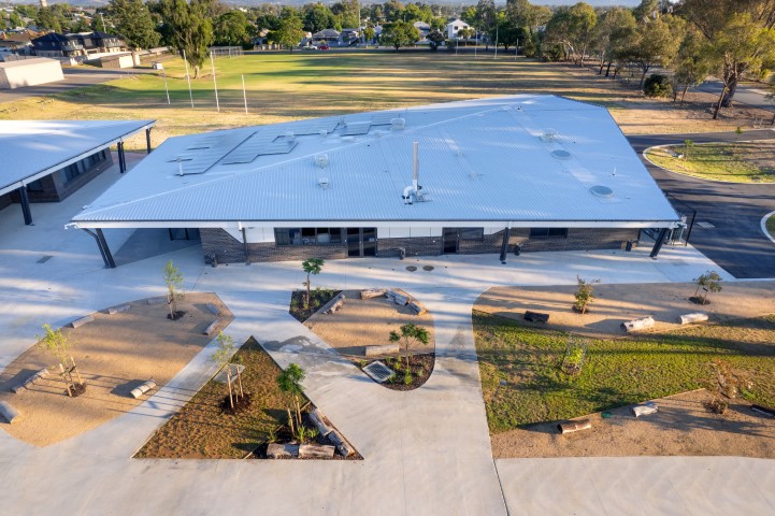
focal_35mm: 22
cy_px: 258
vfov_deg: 57.2
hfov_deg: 78.6
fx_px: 473
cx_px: 388
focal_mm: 8.38
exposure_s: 1/240
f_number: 2.8
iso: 110
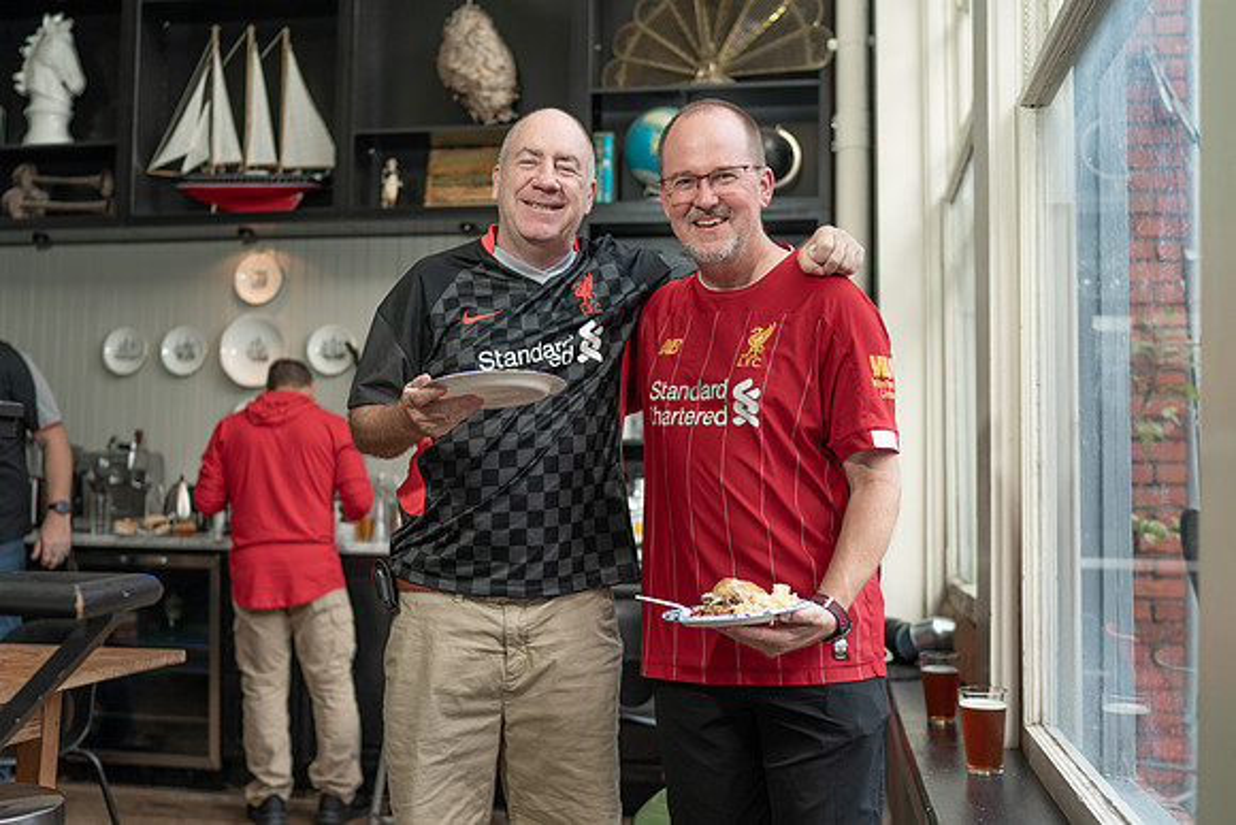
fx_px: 1327
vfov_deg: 34.5
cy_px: 442
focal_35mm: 39
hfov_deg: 49.9
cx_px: 574
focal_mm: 35
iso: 100
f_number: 2
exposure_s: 1/200
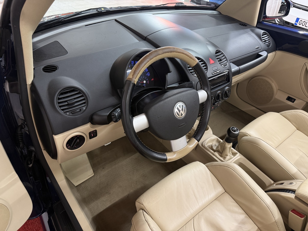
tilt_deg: -36.8
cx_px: 154
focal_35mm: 24
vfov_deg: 56.8
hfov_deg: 71.6
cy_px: 116
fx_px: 214
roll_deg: -2.8
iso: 200
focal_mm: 6.76
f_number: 1.78
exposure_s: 1/91
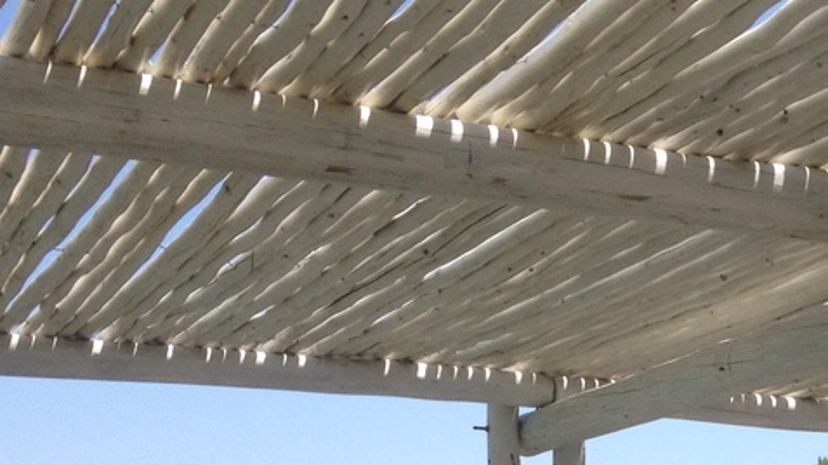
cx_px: 748
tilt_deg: -2.0
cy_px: 628
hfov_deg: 21.7
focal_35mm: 96
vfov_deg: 12.2
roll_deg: -0.2
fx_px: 2107
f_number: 2.4
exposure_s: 1/1577
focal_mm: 4.28
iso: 50
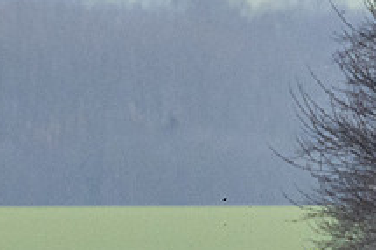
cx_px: 618
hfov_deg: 1.0
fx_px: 21446
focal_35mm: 2055
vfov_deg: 0.7
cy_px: 327
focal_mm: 280
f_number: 4
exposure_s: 1/8000
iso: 800
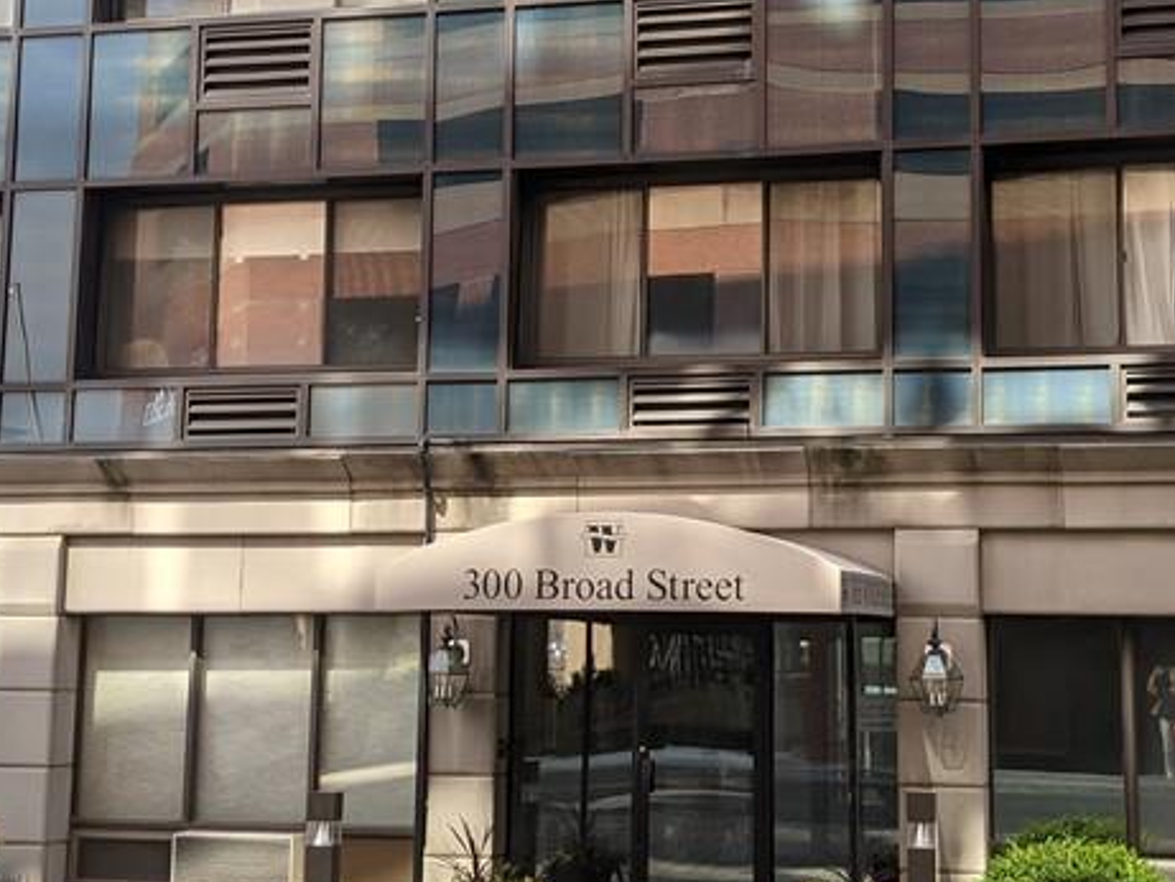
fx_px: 2037
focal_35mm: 60
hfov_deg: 32.1
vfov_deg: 24.4
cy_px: 344
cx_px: 678
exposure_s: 1/652
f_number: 1.8
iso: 45
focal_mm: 4.44
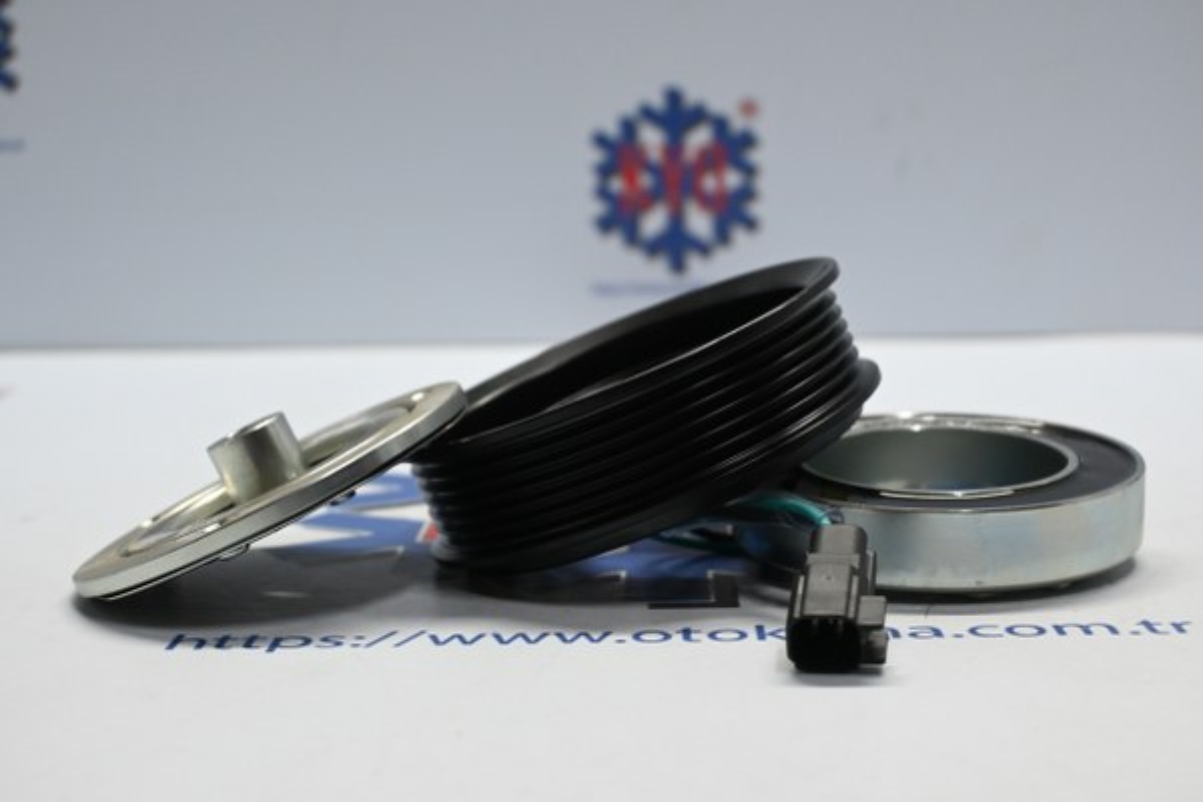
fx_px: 2005
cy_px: 401
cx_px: 602
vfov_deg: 22.6
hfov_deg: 33.4
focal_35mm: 60
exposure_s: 1/60
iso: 1000
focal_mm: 40
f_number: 5.6
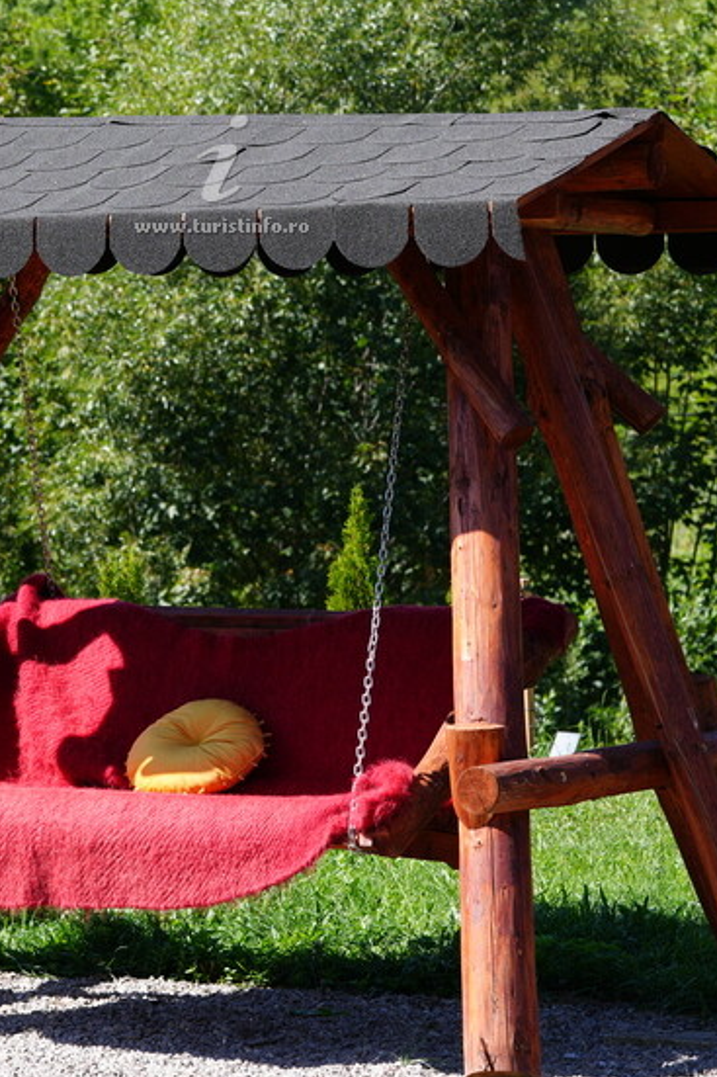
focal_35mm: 158
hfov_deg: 8.7
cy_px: 192
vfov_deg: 12.9
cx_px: 241
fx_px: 4723
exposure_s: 1/160
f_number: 6.3
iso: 100
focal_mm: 85
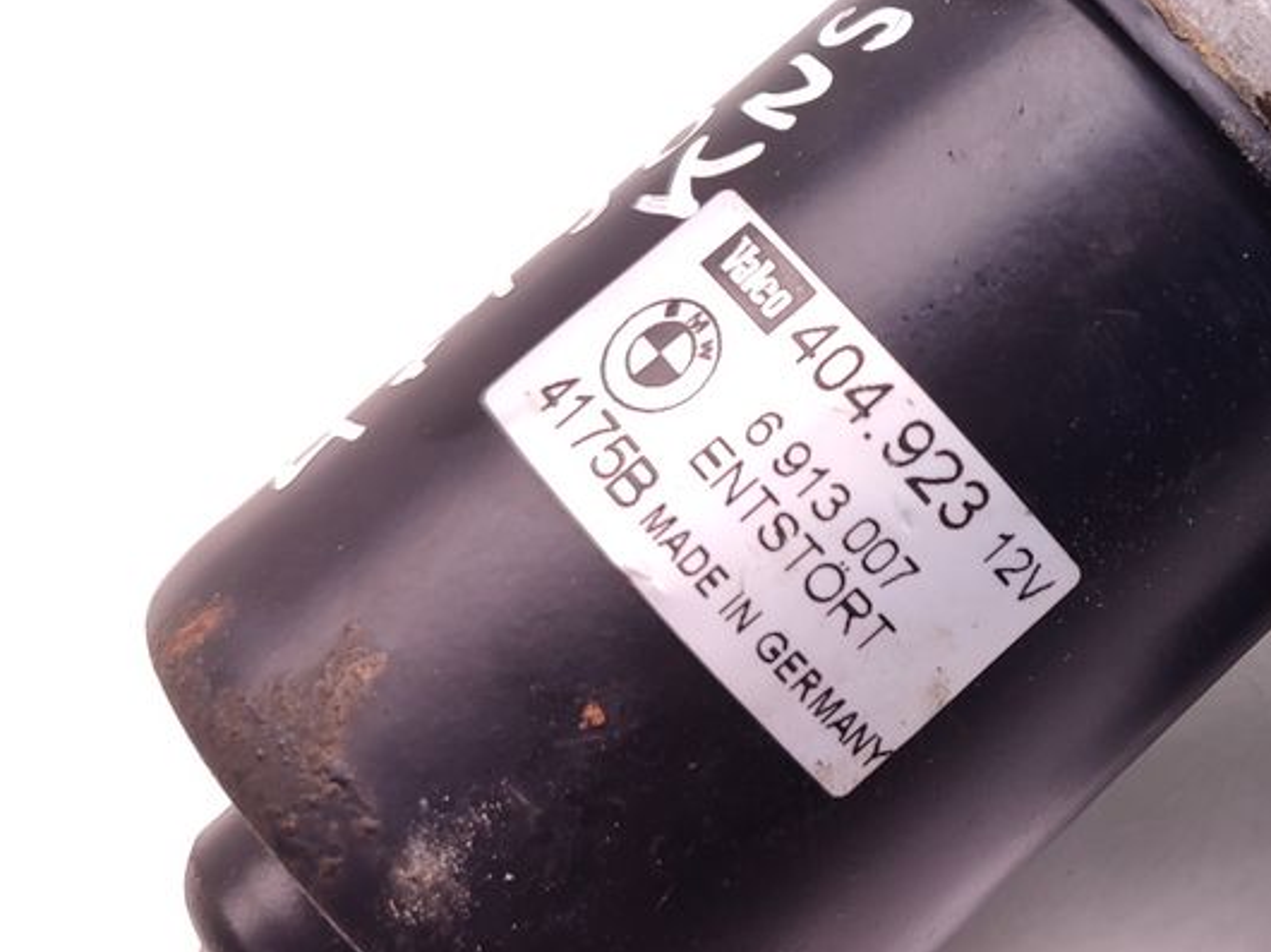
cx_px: 1355
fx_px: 2129
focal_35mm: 58
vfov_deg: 25.0
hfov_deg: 30.2
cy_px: 283
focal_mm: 5.89
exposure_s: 1/60
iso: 64
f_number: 1.89
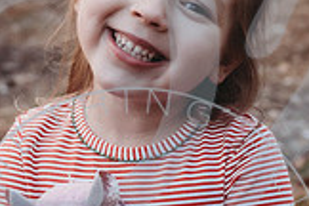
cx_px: 231
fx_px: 858
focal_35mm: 100
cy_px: 123
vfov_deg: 13.7
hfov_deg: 20.3
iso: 200
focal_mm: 28
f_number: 2.8
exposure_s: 1/160
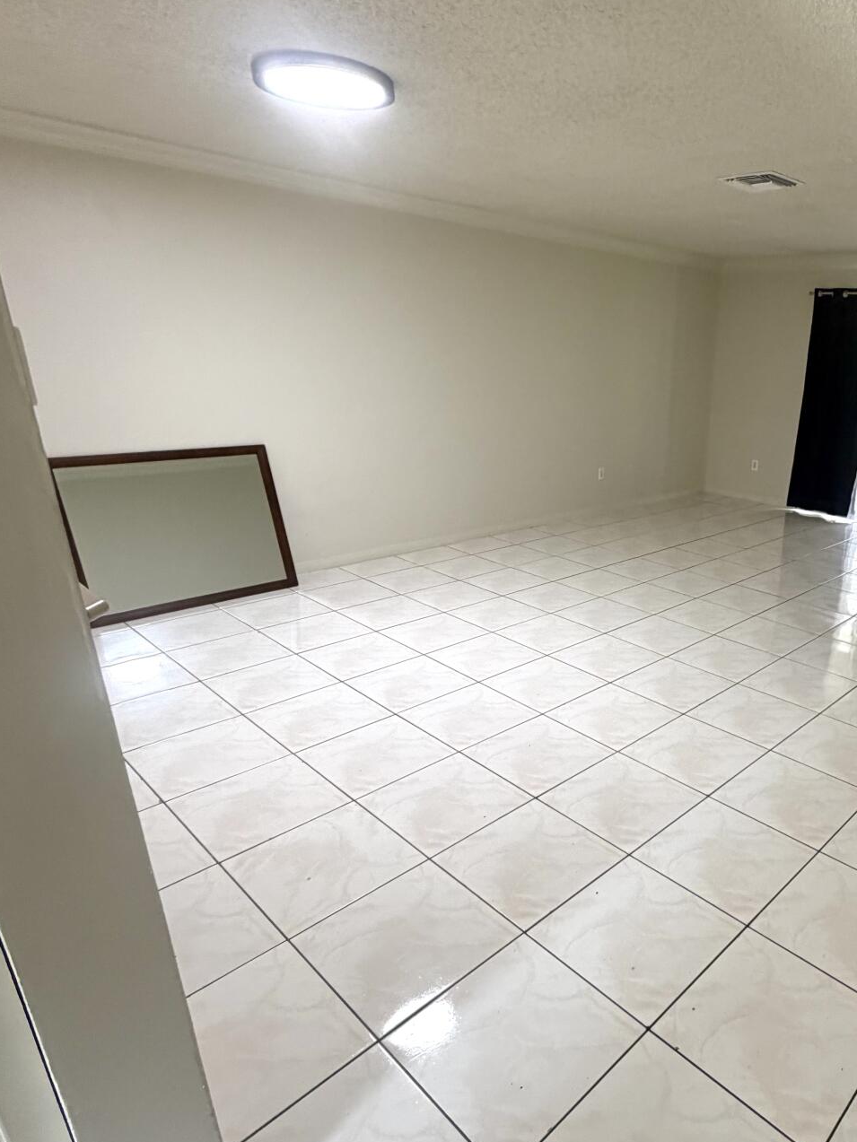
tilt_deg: -22.3
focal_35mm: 22
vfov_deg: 76.1
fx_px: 726
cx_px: 640
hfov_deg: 58.0
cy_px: 632
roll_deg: -2.7
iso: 250
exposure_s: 1/60
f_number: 2.2
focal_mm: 2.22
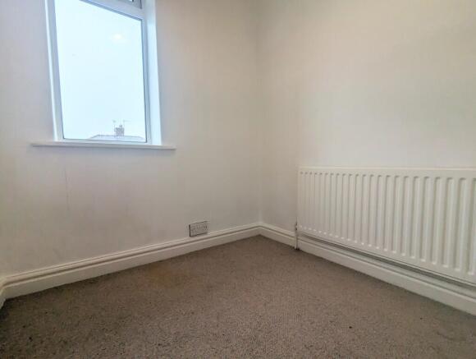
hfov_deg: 94.4
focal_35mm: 16
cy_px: 180
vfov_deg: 78.3
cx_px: 238
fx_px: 220
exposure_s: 1/323
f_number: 2.2
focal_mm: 2.35
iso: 54
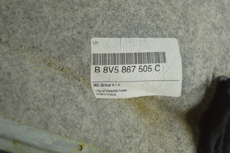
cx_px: 115
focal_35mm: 82
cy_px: 76
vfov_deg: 16.5
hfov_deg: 24.6
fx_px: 527
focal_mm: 55
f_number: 5.6
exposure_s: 1/40
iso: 400
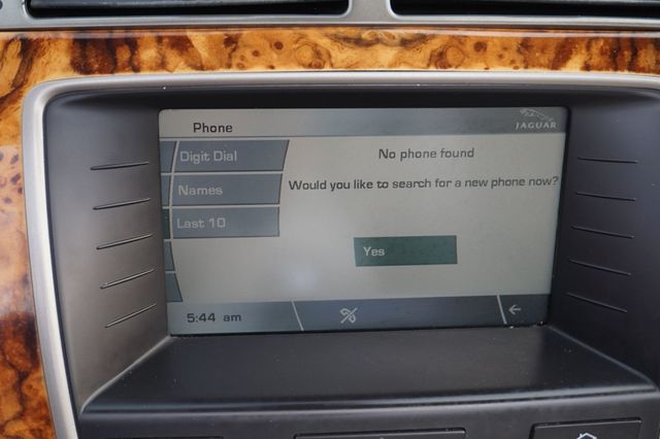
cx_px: 330
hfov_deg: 41.1
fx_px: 880
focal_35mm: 48
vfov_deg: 28.0
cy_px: 220
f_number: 5
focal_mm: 32
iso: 125
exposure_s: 1/60
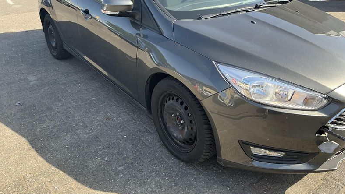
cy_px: 72
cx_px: 174
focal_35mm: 31
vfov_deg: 37.6
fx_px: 284
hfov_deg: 62.6
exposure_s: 1/342
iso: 25
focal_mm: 3
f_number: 1.8
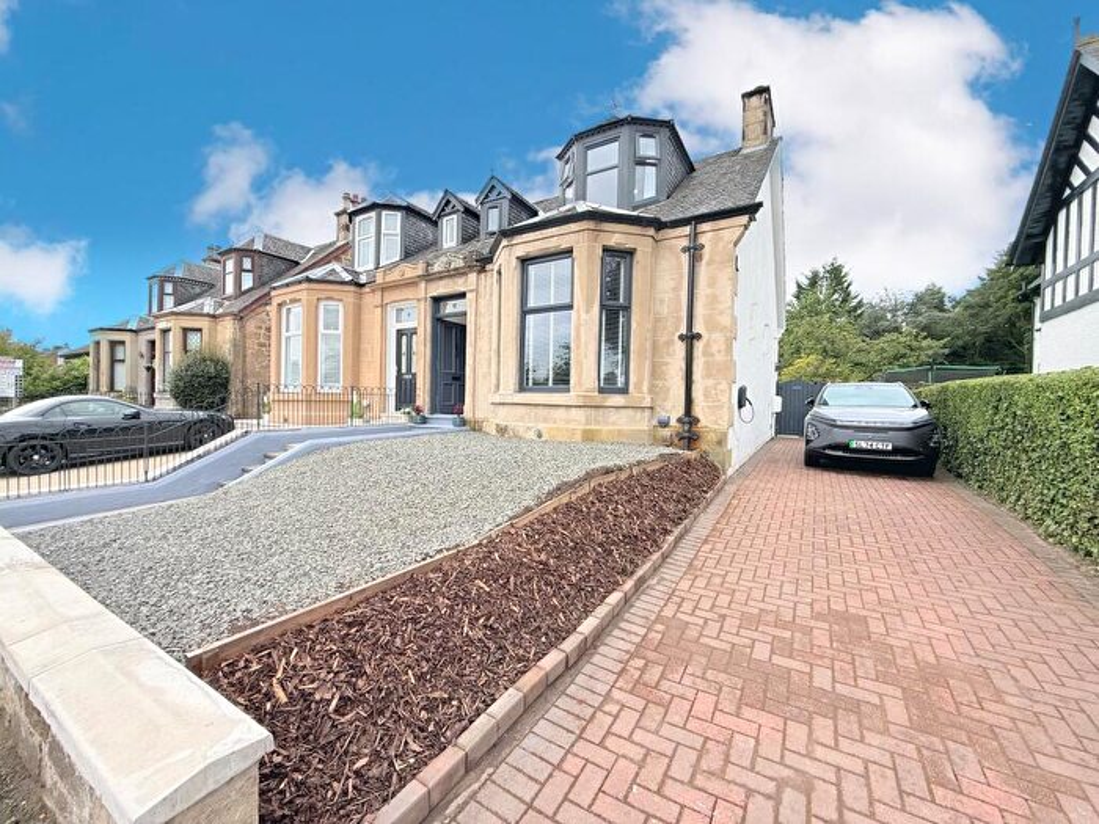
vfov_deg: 85.7
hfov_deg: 102.1
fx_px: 444
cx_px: 550
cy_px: 412
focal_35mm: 14
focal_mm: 2.22
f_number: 2.2
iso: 50
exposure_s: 1/250
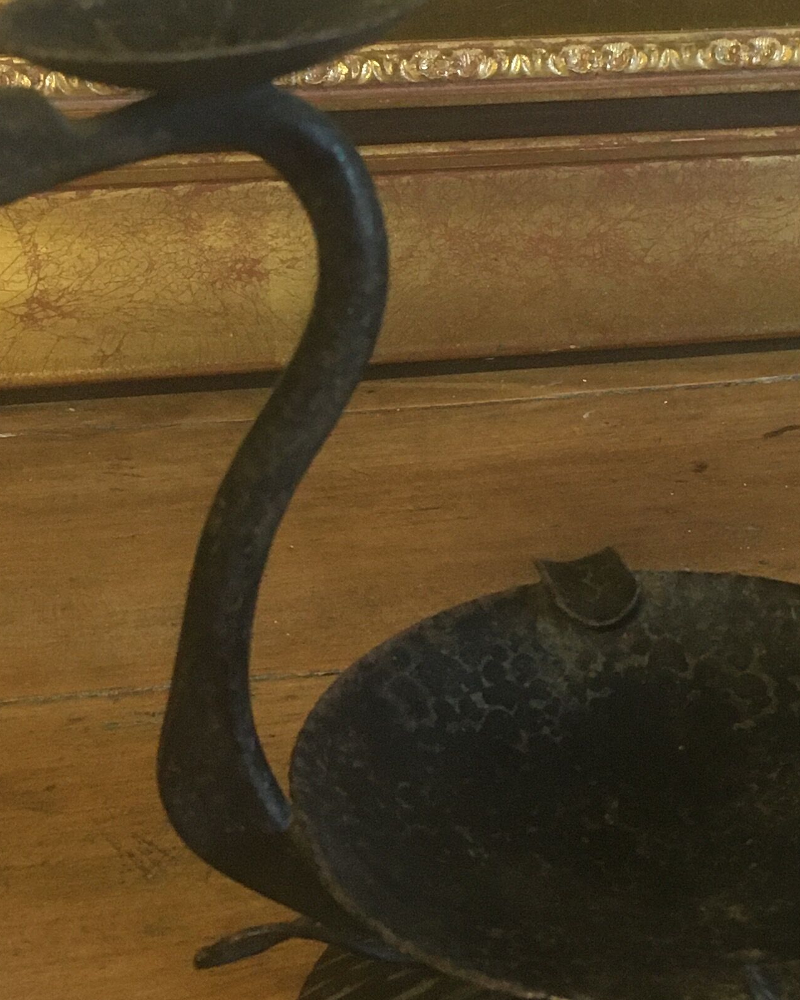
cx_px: 584
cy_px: 447
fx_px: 2101
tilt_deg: -27.3
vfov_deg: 26.8
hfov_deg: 21.4
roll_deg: -3.1
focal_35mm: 71
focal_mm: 4.15
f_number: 2.2
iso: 200
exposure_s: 1/25
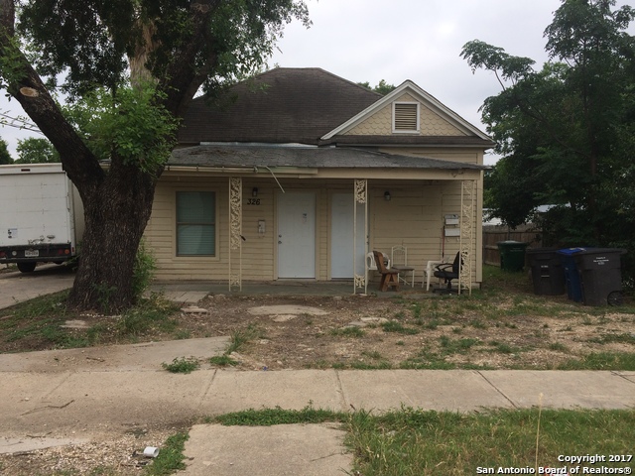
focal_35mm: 29
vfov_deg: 48.2
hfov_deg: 61.7
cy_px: 238
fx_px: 532
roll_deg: -0.9
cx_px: 318
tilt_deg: -3.9
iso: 32
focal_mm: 4.15
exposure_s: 1/933
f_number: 2.2
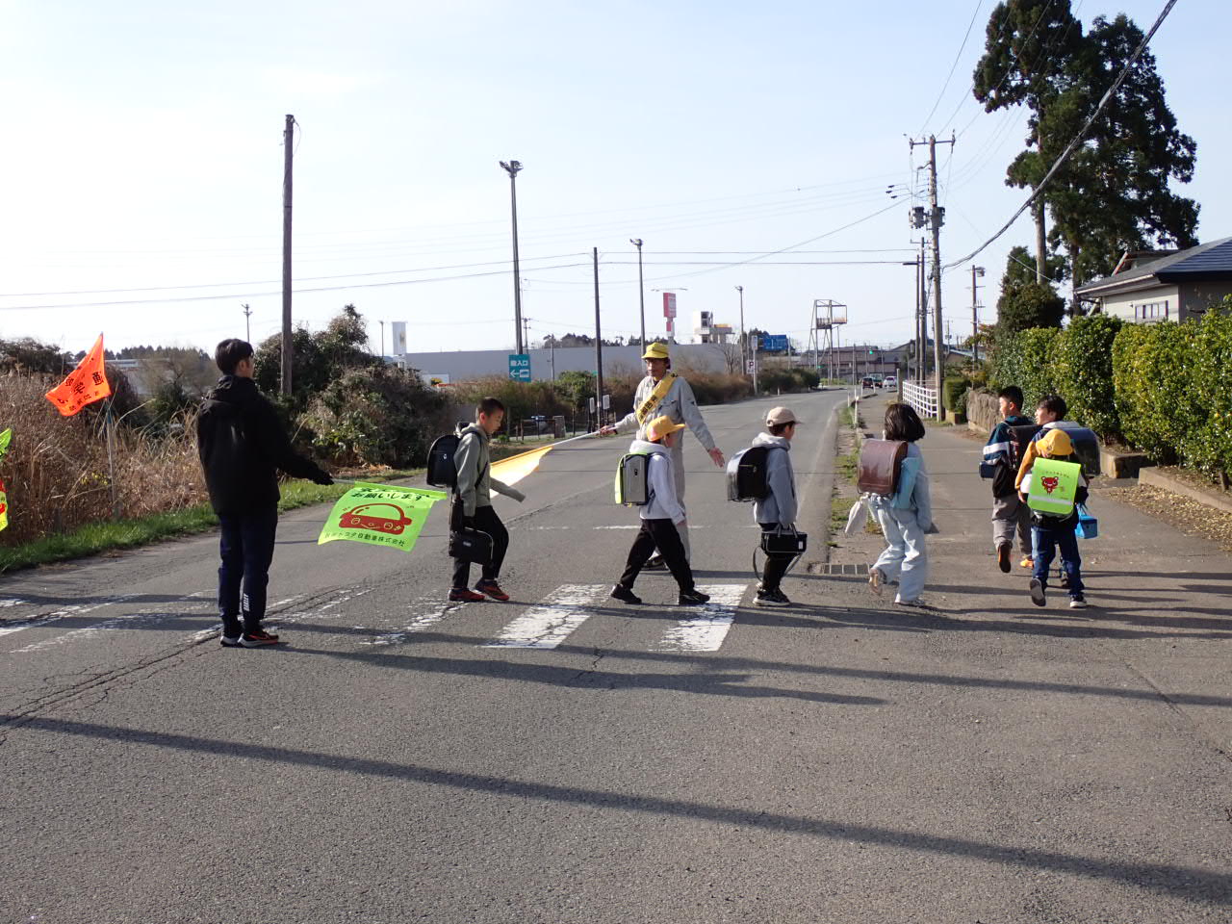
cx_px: 616
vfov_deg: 30.9
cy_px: 462
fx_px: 1673
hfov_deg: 40.4
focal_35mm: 47
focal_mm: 8.4
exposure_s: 1/500
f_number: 4.5
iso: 100
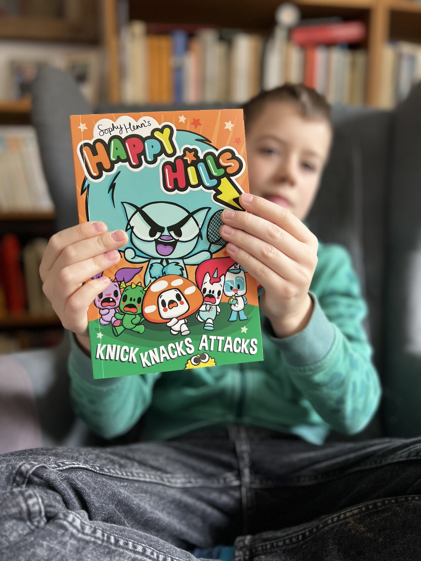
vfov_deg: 67.3
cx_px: 210
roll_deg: +0.3
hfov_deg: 53.1
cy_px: 280
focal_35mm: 26
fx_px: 422
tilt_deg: -10.0
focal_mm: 5.7
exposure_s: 1/60
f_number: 1.5
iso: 160
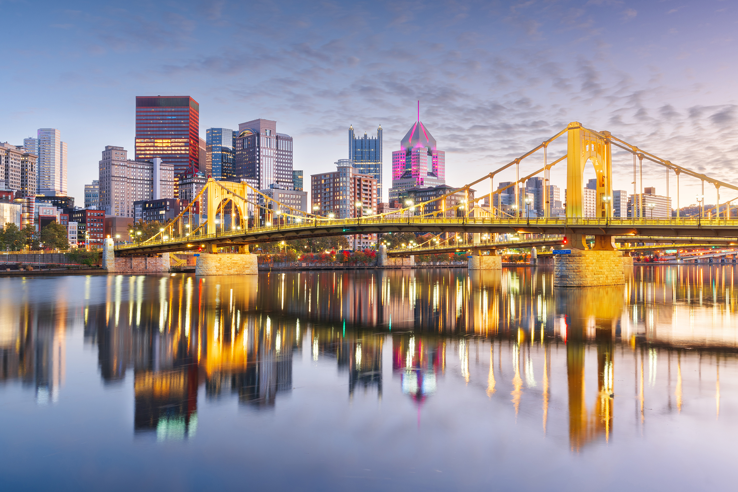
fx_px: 656
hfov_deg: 58.7
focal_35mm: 32
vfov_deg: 41.1
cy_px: 246
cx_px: 369
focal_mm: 32
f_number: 11
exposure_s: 13
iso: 100
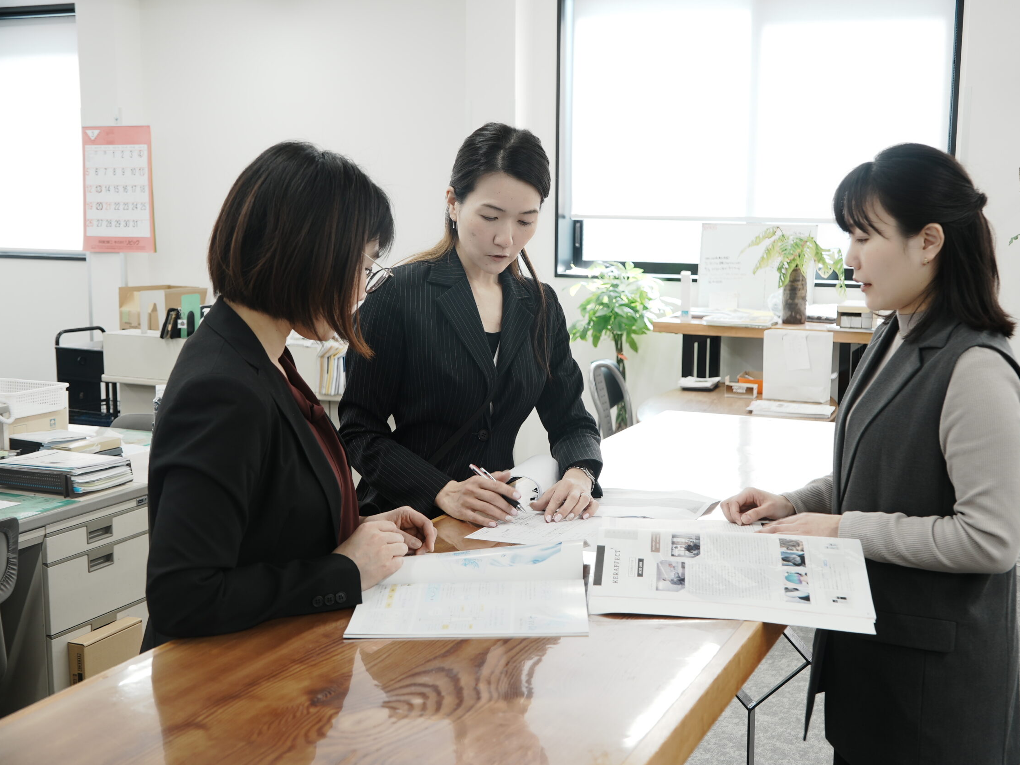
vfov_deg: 32.9
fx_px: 1296
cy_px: 386
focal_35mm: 44
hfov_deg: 42.8
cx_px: 581
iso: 100
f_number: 4
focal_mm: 27
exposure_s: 1/20
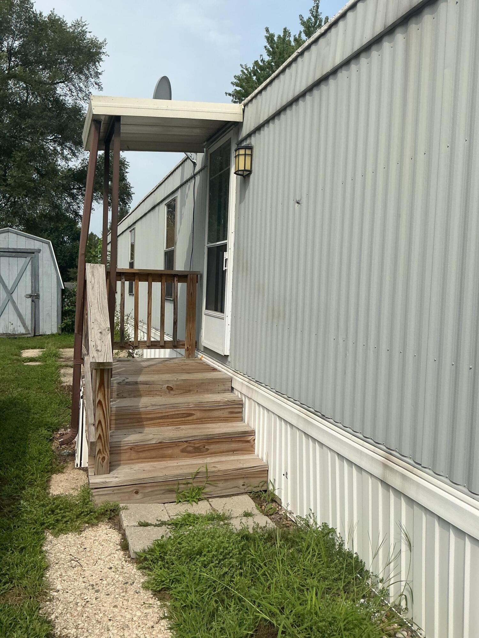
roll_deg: -2.3
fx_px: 535
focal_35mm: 29
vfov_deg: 61.7
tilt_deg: -3.4
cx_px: 240
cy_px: 319
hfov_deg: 48.2
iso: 25
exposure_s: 1/2667
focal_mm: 3
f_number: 1.8
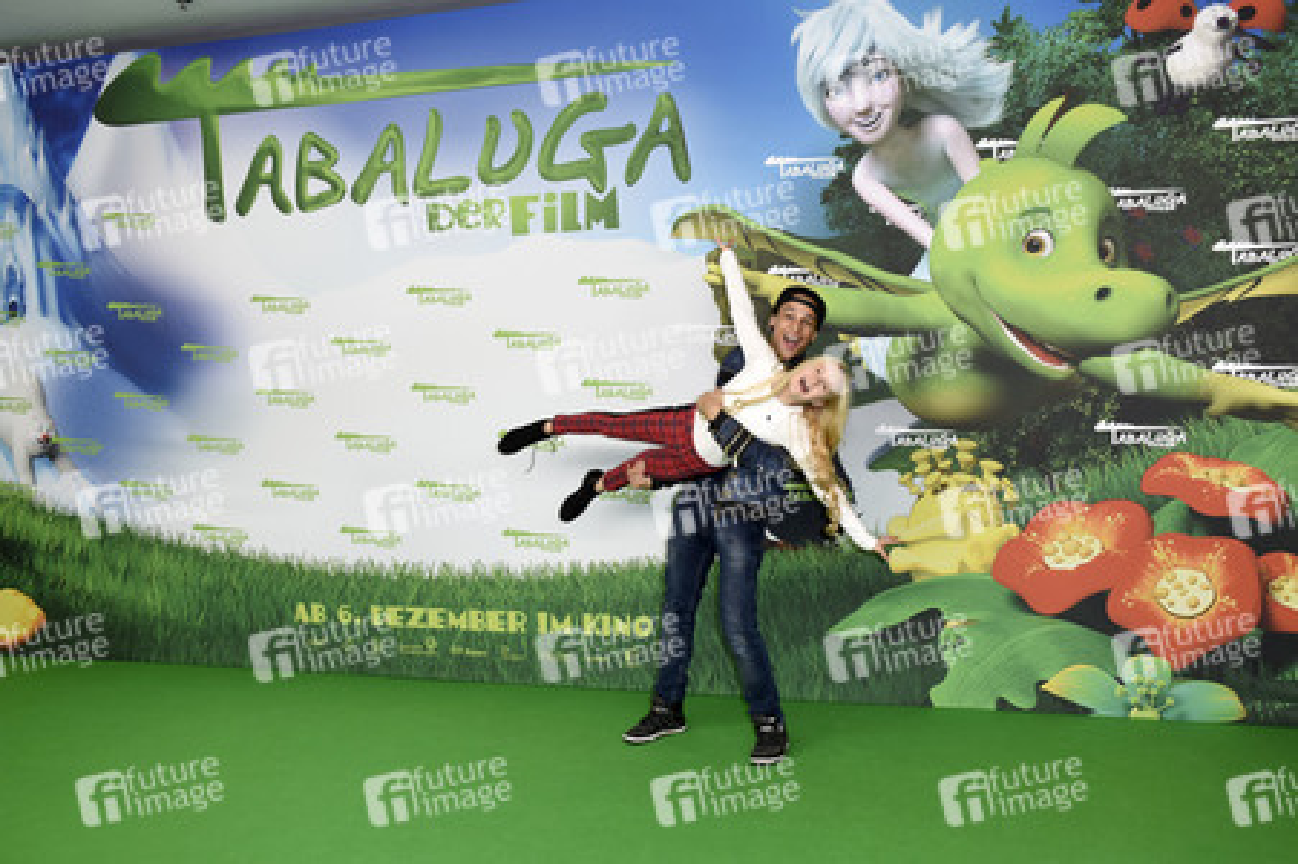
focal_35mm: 34
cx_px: 649
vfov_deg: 38.3
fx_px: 1243
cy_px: 432
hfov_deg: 55.1
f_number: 5.6
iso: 500
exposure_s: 1/125
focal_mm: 23
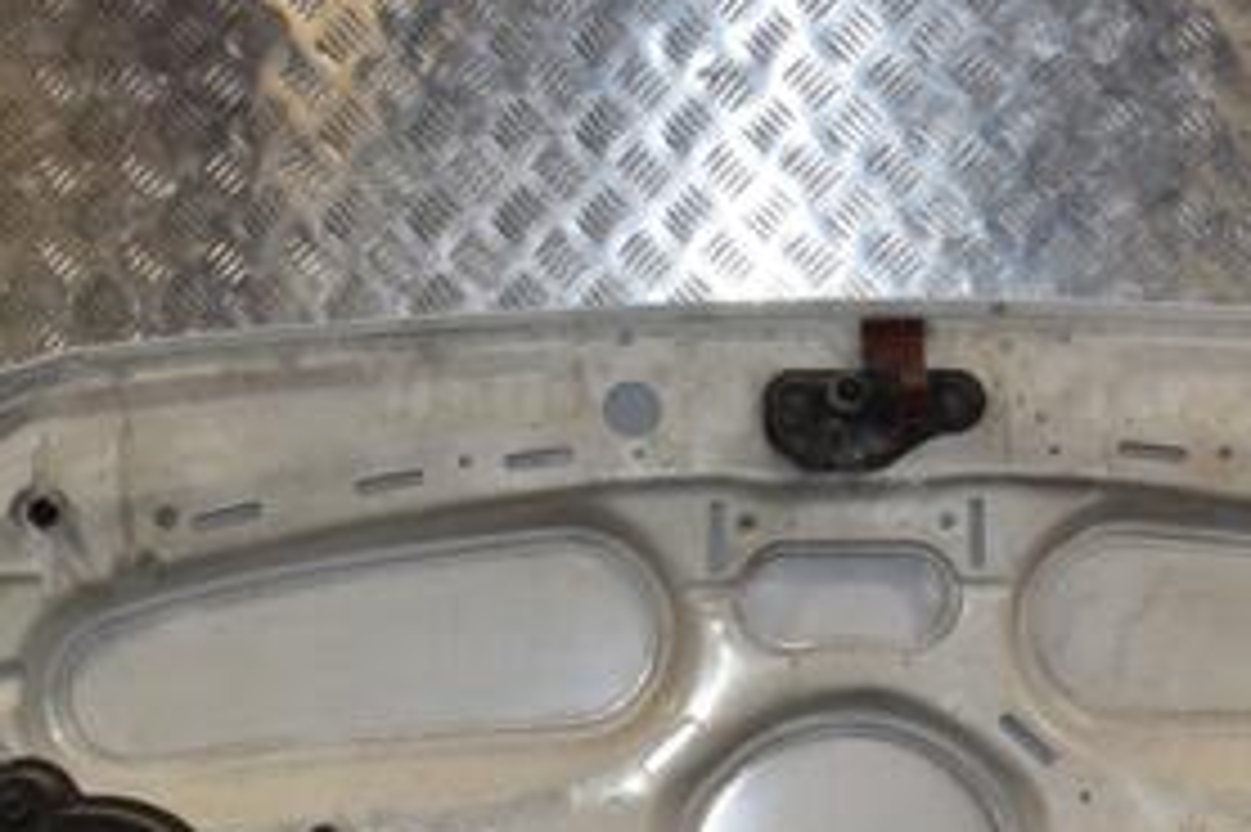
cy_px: 778
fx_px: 2816
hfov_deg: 24.9
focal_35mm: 81
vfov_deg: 16.6
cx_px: 837
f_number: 8
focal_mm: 25
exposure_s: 1/200
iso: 800
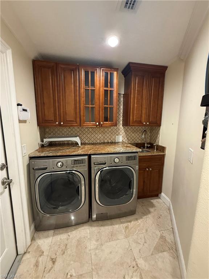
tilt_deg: -7.6
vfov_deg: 102.1
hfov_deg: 85.7
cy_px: 140
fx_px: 113
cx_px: 104
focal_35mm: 14
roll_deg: -1.1
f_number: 2.2
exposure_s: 1/60
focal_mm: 2.22
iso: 500
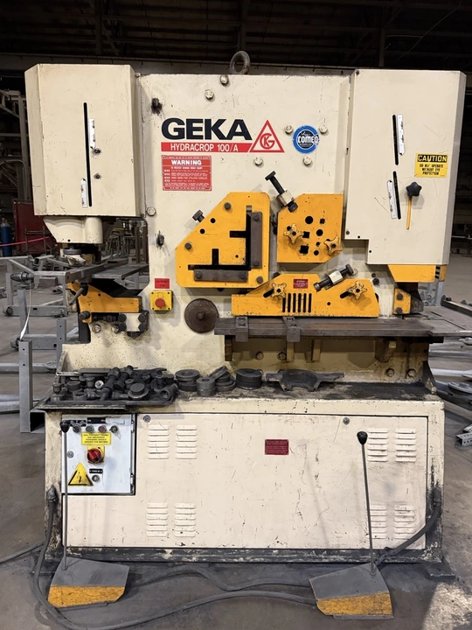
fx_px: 455
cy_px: 313
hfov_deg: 54.9
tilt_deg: -10.8
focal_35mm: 25
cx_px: 243
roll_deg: -0.5
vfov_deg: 69.4
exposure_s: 1/60
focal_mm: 6.76
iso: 800
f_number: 1.78
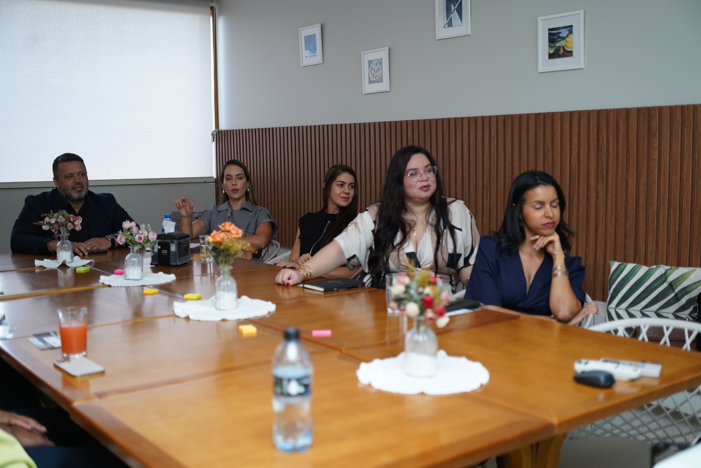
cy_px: 234
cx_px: 350
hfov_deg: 48.5
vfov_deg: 33.4
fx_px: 779
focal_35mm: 40
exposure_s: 1/200
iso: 1600
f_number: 2.5
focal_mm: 40
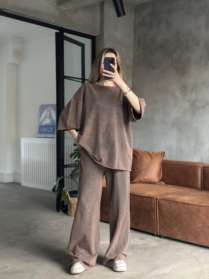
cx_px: 104
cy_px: 140
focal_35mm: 48
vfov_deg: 39.7
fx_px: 386
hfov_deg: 30.3
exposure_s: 1/40
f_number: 1.78
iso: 500
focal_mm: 6.86
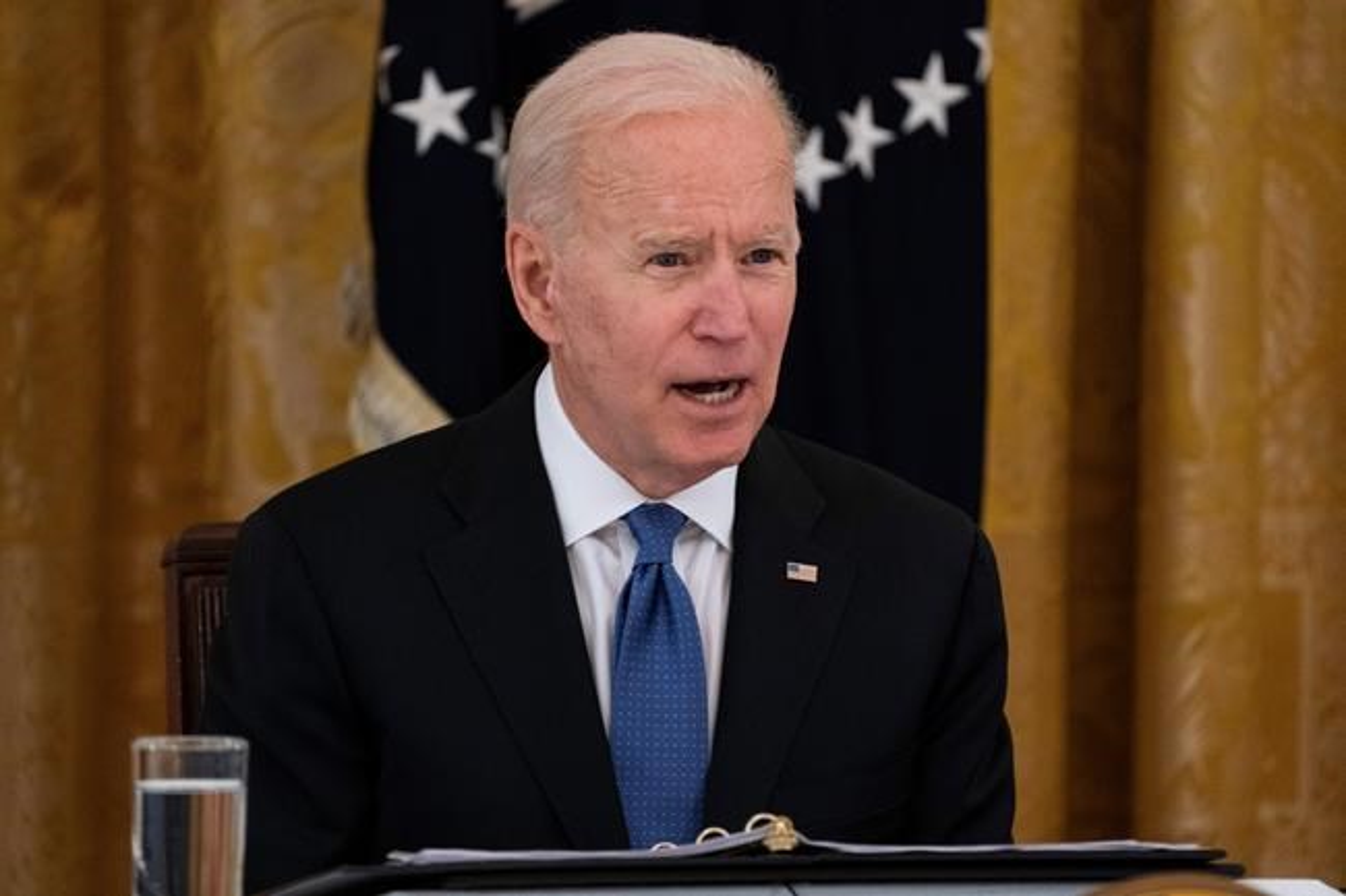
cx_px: 673
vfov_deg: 3.4
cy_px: 448
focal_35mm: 400
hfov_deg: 5.2
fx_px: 14951
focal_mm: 400
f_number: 5.6
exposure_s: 1/250
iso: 4000
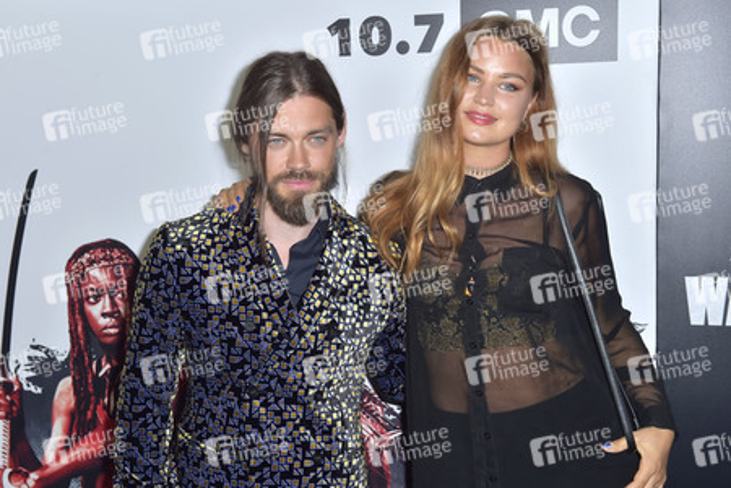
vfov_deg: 28.1
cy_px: 244
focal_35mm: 48
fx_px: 975
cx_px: 366
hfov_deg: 41.1
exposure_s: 1/250
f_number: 5.6
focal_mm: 48
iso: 500
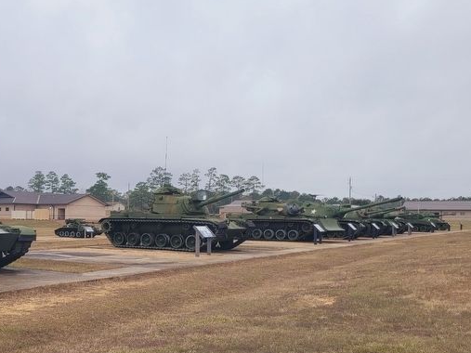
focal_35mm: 41
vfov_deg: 35.0
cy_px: 215
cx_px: 120
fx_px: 558
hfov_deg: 44.3
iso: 40
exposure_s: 1/353
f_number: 1.8
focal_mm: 5.4
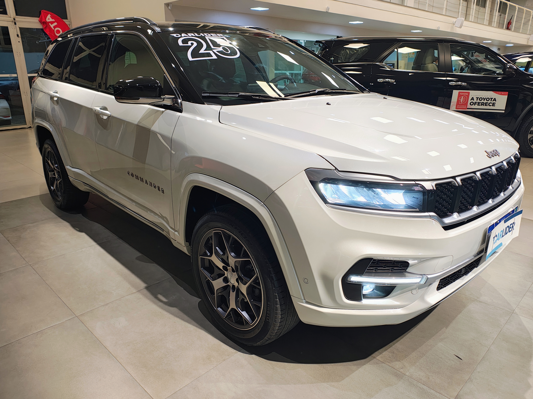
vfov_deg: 54.9
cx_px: 266
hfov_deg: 69.4
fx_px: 385
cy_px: 200
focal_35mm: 25
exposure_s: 1/120
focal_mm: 5.89
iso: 569
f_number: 1.4
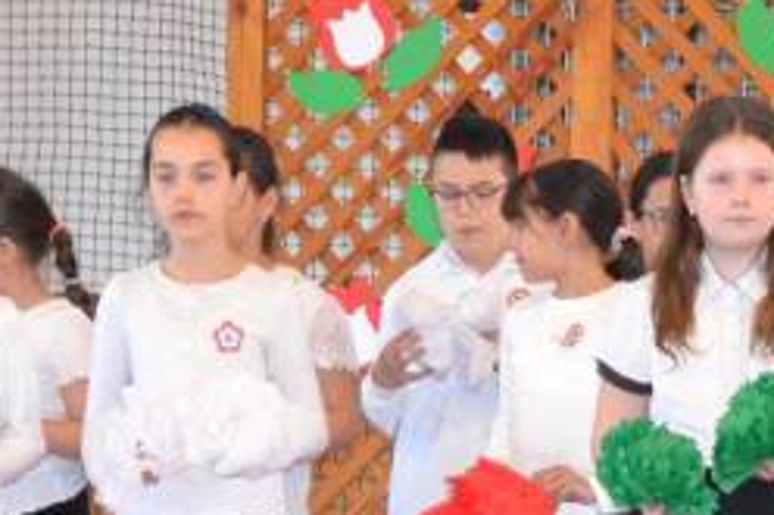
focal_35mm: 242
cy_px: 679
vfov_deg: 5.6
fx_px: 5199
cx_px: 440
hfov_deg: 8.5
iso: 2000
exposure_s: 1/60
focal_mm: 50
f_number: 5
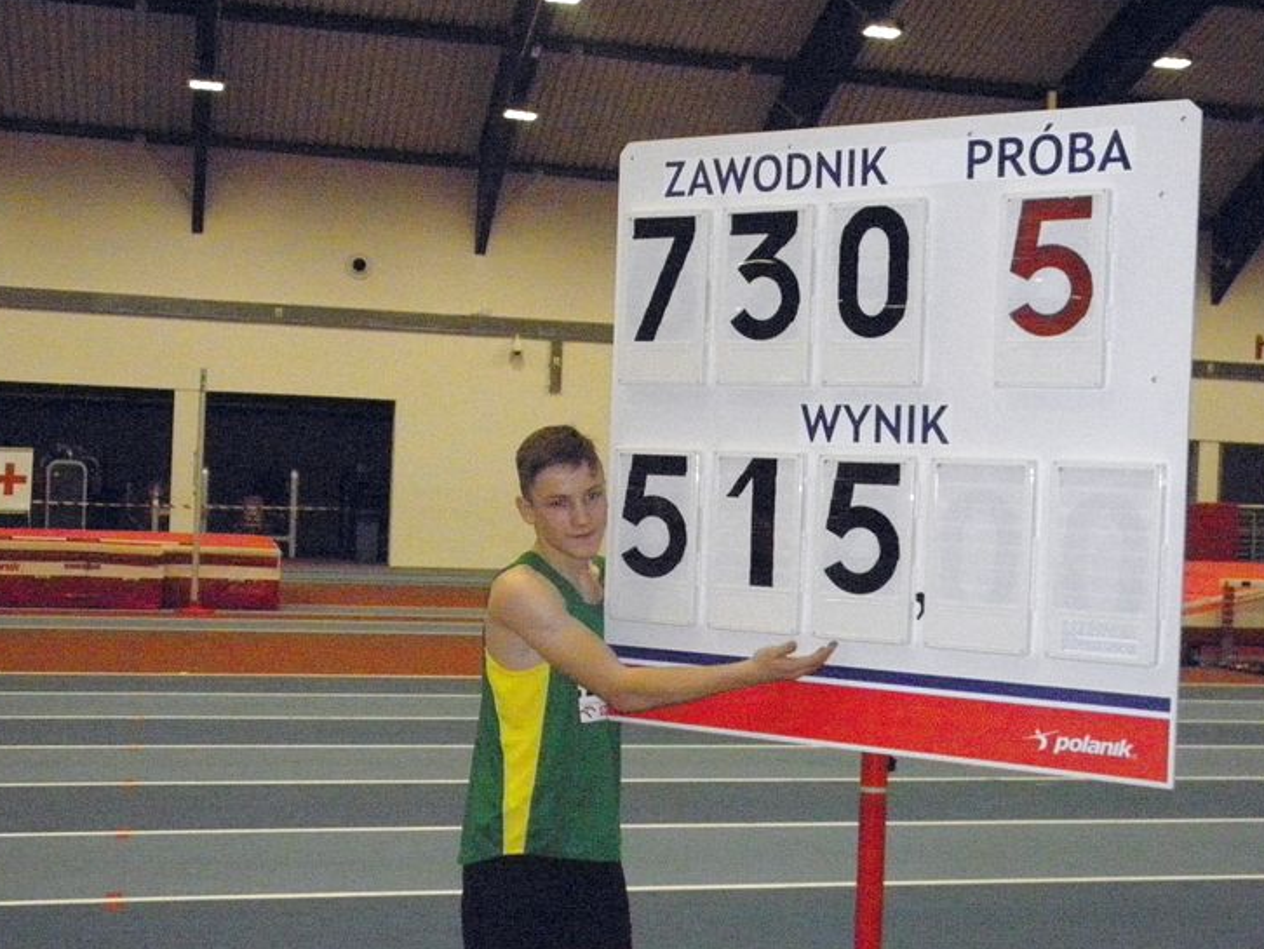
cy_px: 507
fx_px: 1753
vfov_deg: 30.3
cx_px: 662
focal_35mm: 48
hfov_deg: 39.6
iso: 1600
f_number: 3.8
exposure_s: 1/500
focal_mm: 7.5
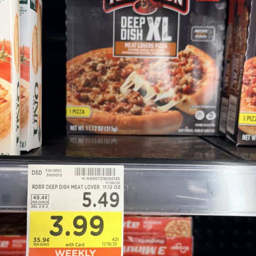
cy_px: 149
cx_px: 125
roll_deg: -2.4
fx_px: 502
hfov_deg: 28.6
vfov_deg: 28.6
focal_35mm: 60
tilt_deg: -7.6
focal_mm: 6.76
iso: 100
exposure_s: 1/120
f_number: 1.78
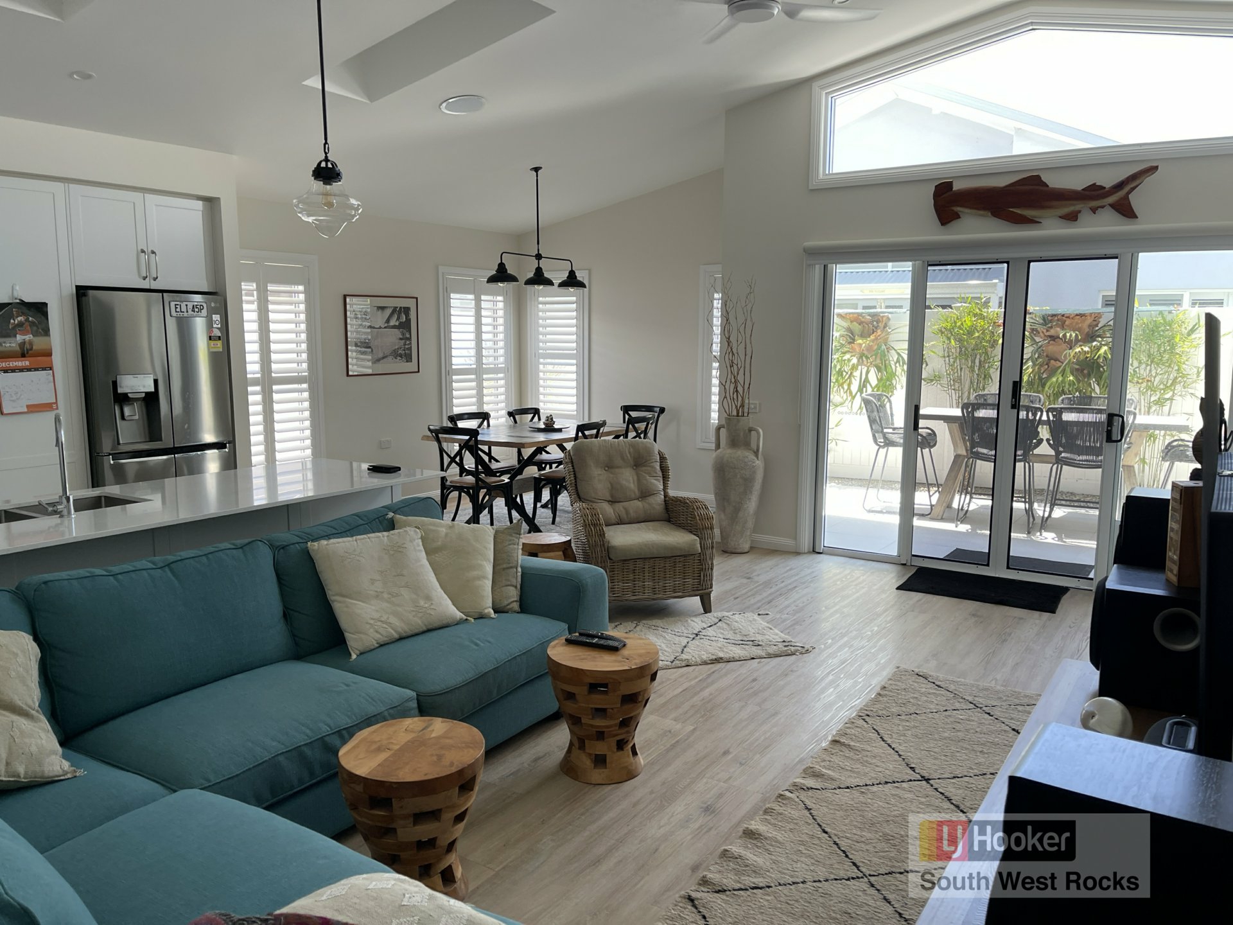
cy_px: 462
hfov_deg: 69.4
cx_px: 616
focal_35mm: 25
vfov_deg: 54.9
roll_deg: -0.1
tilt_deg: -9.0
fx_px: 890
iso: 40
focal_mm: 5.1
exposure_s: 1/121
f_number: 1.6
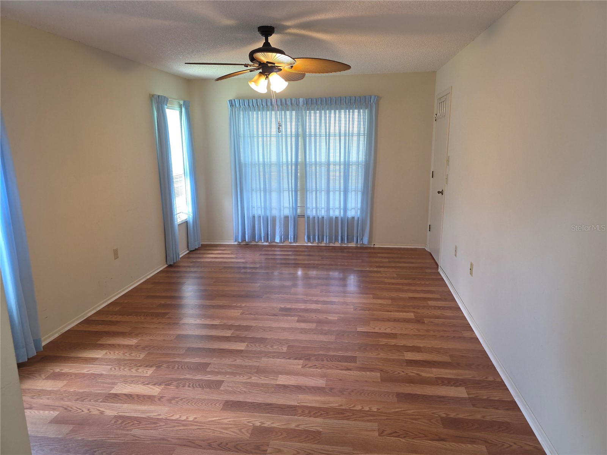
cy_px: 228
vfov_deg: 58.9
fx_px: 403
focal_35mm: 23
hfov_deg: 73.9
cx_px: 304
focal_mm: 6.3
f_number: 1.7
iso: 125
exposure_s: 1/60
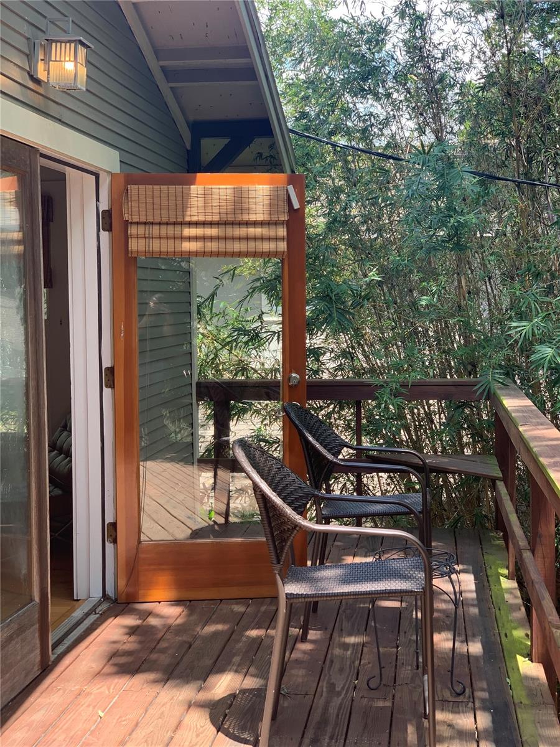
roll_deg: +0.9
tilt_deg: -3.6
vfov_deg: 36.8
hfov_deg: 28.0
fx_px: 1122
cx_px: 280
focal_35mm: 52
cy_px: 374
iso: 20
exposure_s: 1/122
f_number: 2.4
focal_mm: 6
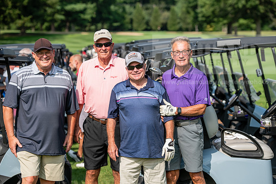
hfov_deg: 19.5
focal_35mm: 105
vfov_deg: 13.0
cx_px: 138
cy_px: 92
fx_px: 805
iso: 80
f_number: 4
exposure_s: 1/800
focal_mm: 105
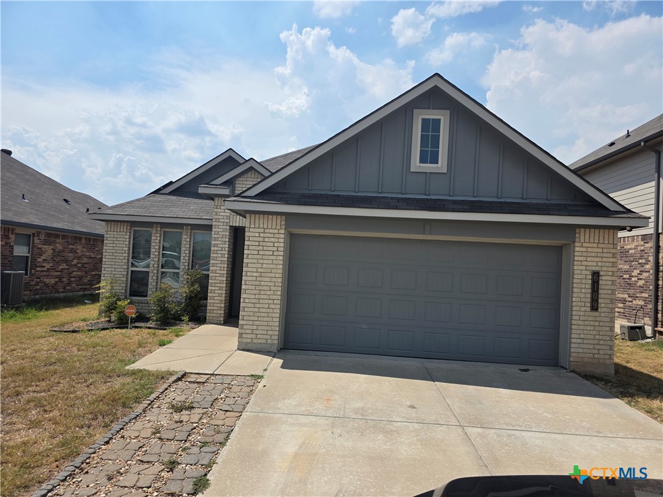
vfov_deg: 58.9
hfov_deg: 73.9
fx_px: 441
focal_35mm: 23
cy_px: 248
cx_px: 332
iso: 64
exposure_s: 1/7944
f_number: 1.7
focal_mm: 6.3
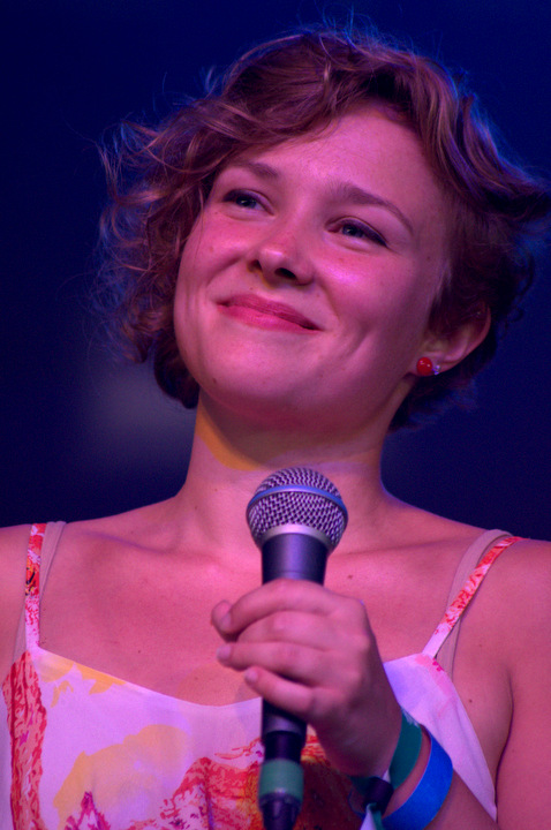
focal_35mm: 360
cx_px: 276
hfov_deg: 3.8
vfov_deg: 5.7
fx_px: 8288
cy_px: 415
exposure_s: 1/160
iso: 2500
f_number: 5.3
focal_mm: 240
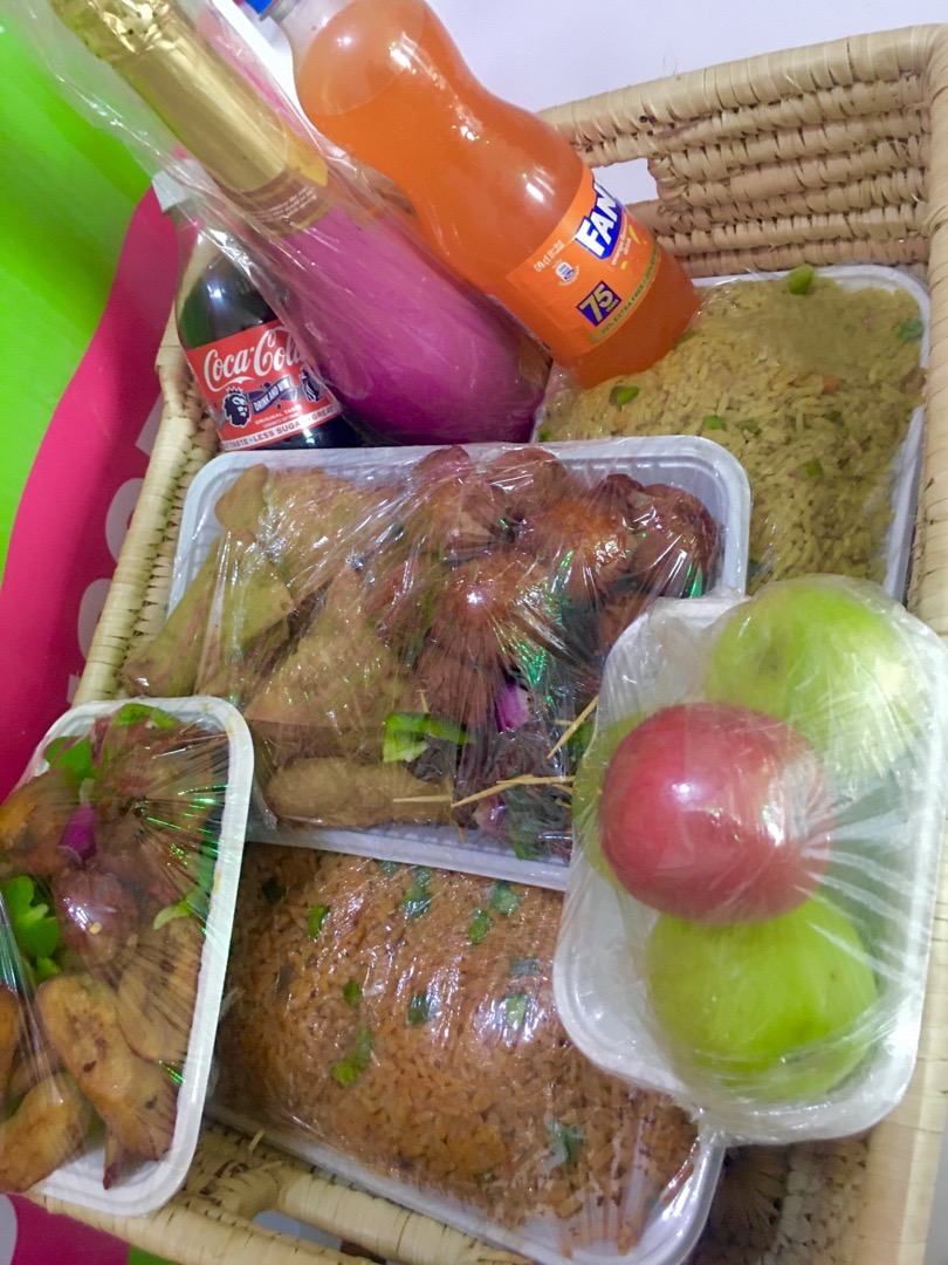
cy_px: 632
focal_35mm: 29
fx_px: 1059
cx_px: 474
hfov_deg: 48.2
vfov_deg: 61.7
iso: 100
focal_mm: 4.15
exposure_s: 1/10
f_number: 2.2
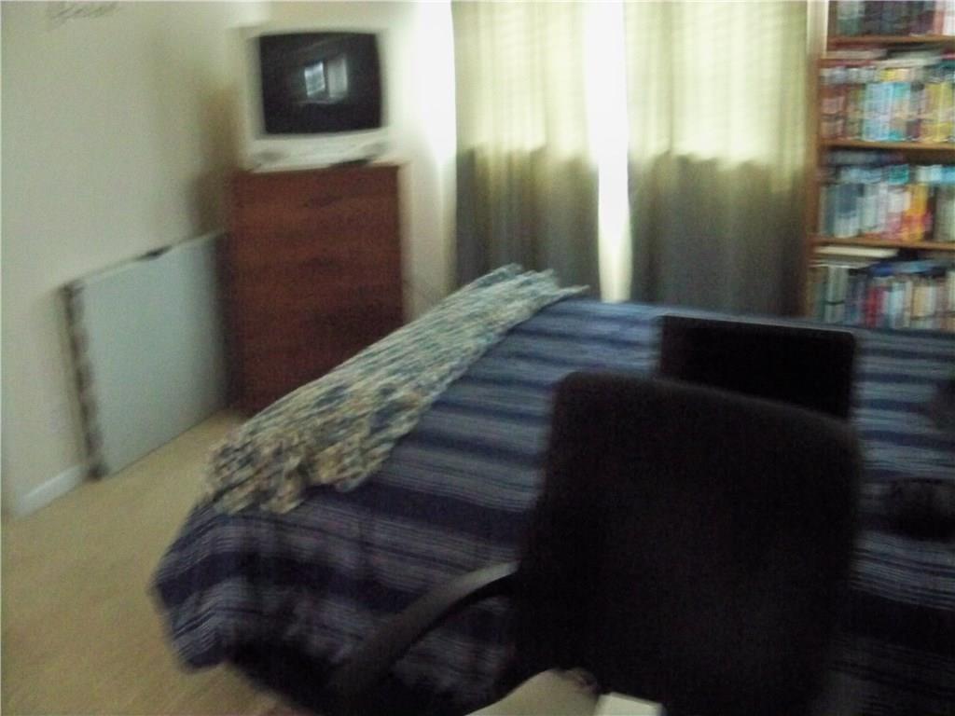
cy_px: 358
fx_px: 966
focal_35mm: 35
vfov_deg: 40.7
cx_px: 478
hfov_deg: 52.6
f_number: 3.5
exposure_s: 1/8
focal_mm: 6.2
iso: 1600
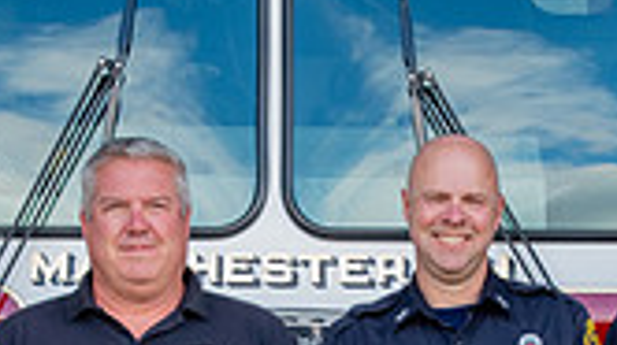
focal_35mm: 247
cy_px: 432
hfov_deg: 8.7
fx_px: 4037
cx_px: 436
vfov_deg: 4.9
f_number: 6.3
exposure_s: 1/50
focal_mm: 31
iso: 250
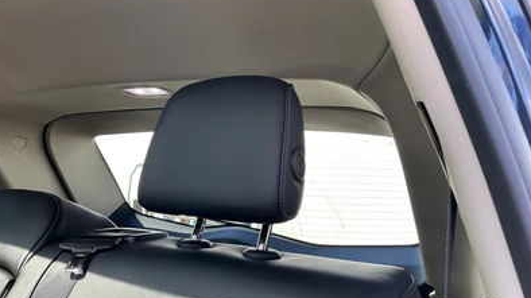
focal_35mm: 31
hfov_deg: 62.7
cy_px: 162
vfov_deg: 37.7
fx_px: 436
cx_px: 264
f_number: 1.8
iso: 32
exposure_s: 1/122
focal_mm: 3
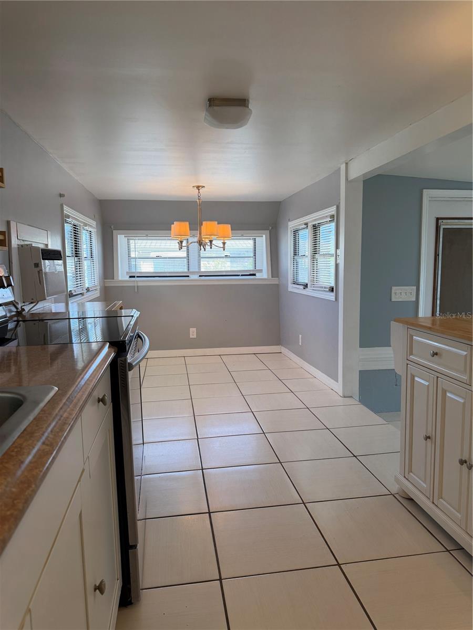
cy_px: 315
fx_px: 437
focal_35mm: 24
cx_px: 236
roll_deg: +0.0
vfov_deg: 71.6
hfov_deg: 56.8
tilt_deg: -7.1
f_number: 1.78
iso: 80
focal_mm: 6.76
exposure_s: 1/220
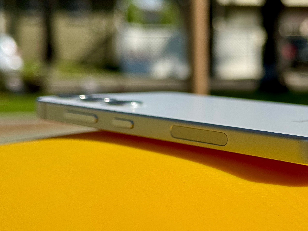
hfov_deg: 23.9
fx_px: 721
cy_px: 147
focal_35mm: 81
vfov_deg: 18.2
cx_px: 233
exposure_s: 1/7937
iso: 64
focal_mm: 6.86
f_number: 1.78
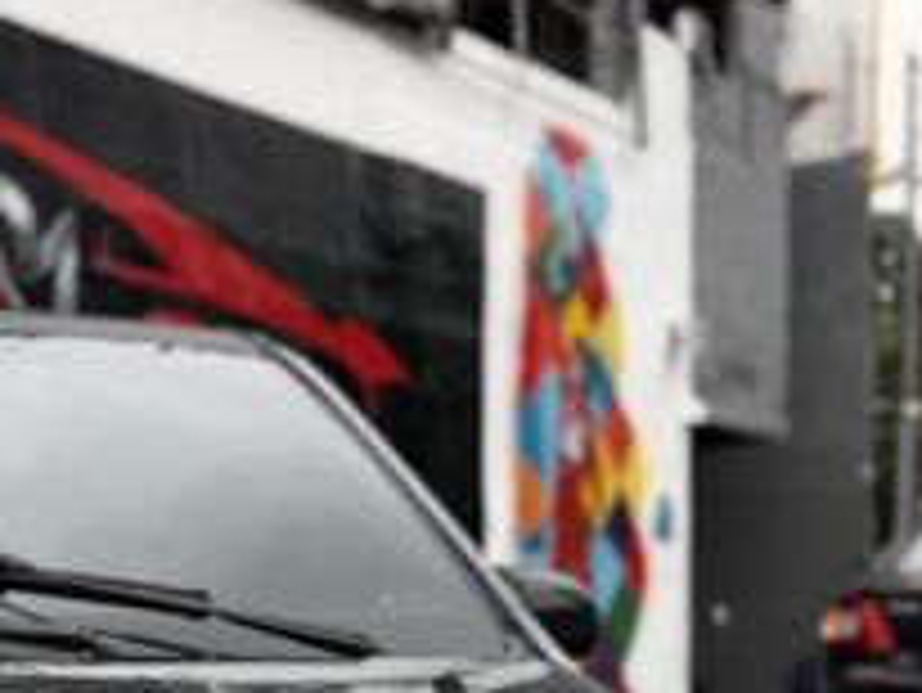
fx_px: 1466
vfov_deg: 26.1
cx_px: -58
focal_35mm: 55
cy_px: 558
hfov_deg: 31.5
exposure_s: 1/259
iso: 64
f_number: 1.78
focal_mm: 6.76
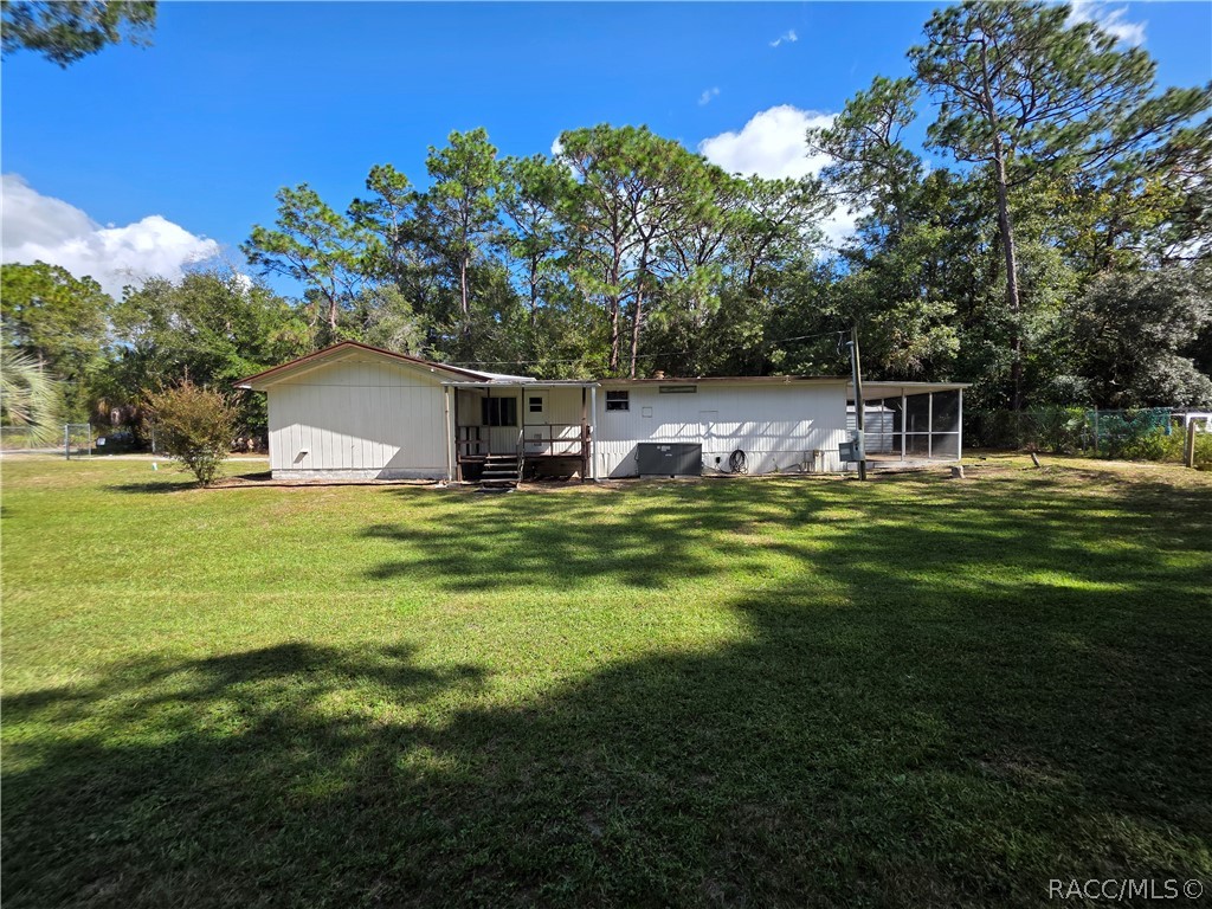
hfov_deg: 106.2
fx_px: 455
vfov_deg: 89.9
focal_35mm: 13
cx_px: 606
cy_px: 454
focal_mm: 2.2
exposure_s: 1/986
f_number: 1.9
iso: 40
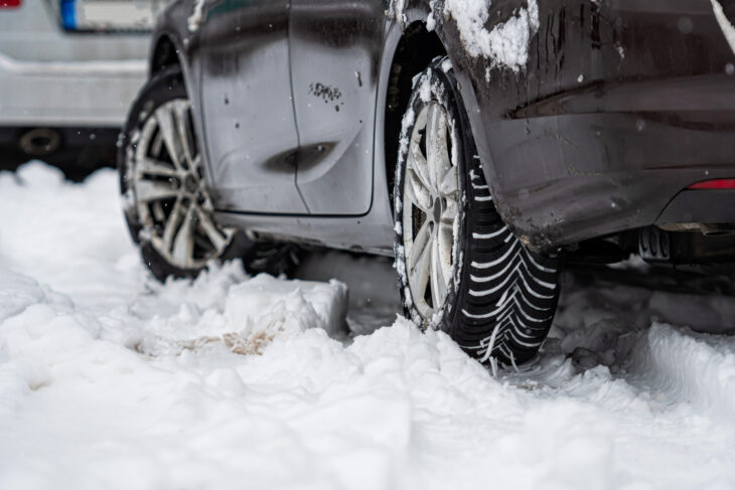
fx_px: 4288
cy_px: 245
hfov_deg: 9.8
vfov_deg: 6.5
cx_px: 368
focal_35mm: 210
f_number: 2.8
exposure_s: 1/400
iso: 125
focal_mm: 140
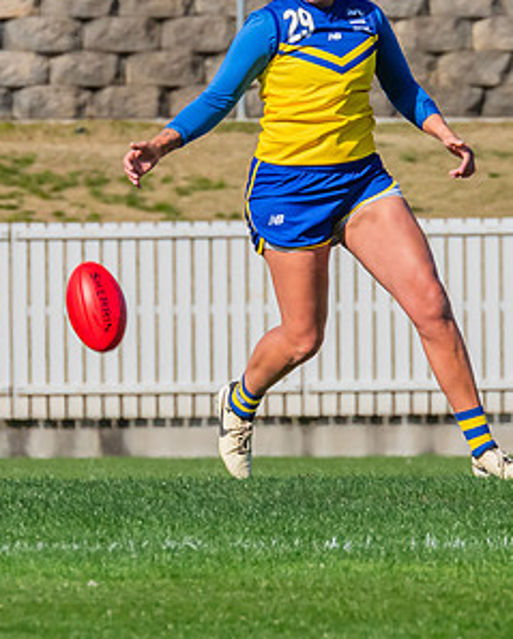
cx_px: 324
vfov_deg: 1.3
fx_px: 27306
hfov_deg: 1.1
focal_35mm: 1441
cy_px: 141
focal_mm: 420
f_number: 13
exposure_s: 1/1250
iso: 800
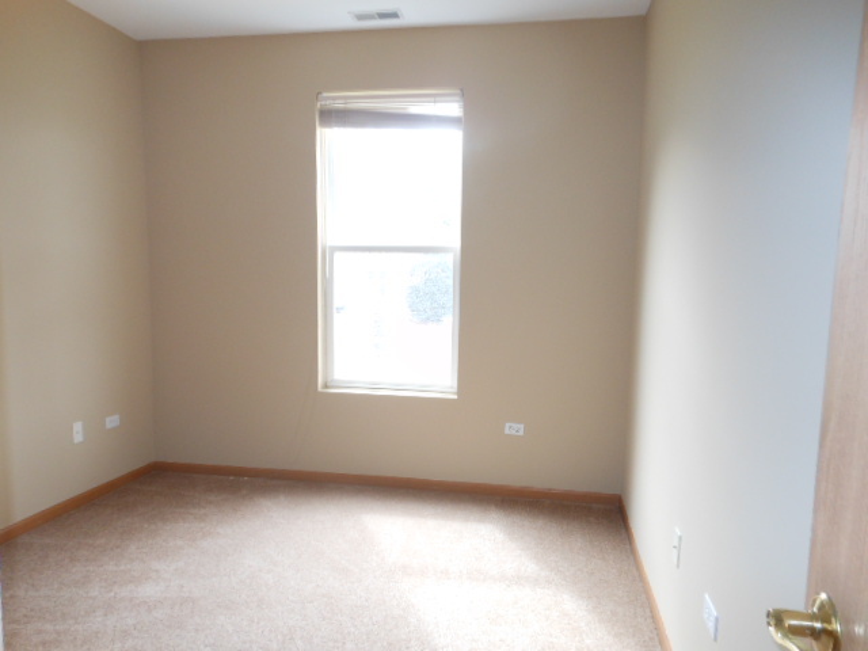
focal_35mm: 25
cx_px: 434
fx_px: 627
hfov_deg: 69.4
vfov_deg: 54.9
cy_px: 326
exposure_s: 1/30
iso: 125
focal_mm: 4.5
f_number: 3.2
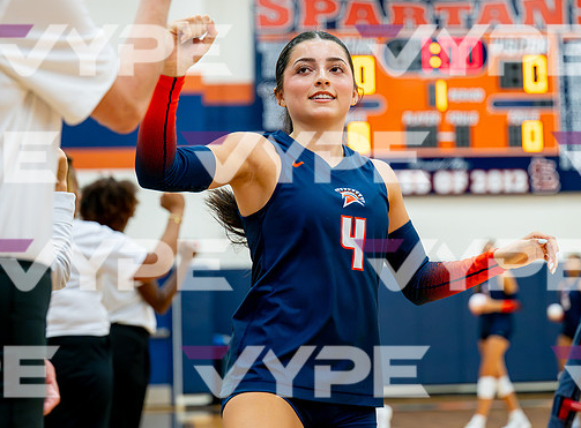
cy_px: 175
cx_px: 319
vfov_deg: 16.2
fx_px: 1502
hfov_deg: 21.9
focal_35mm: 90
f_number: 2.8
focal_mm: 70
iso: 3600
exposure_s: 1/800
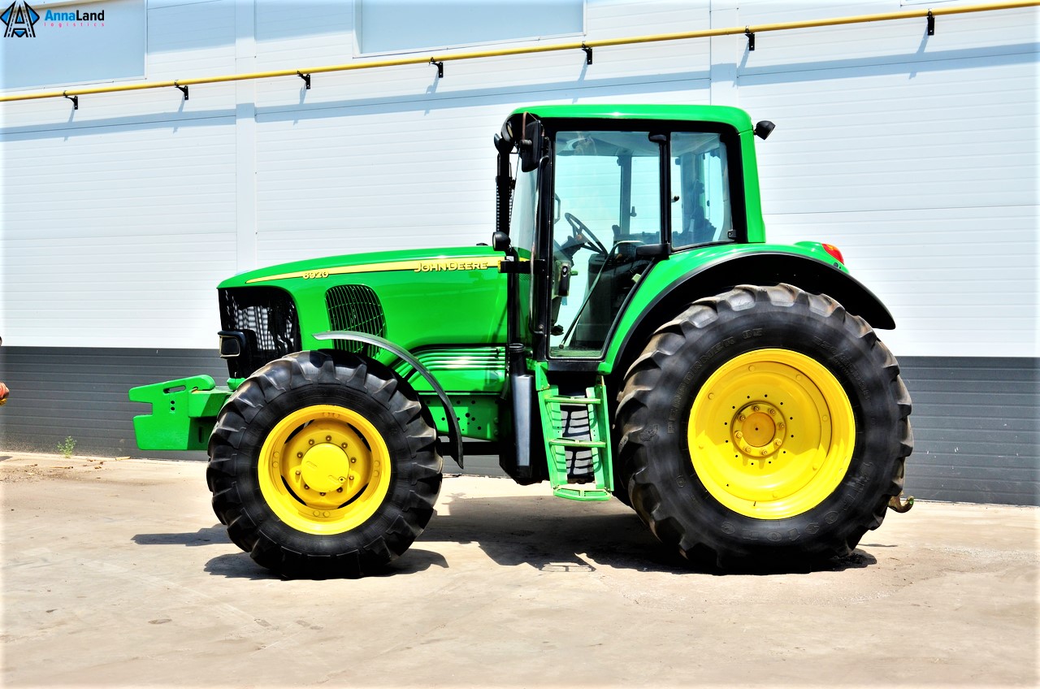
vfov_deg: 31.8
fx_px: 1211
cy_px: 344
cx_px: 520
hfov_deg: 46.5
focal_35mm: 42
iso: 125
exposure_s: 1/500
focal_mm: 28
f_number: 7.1
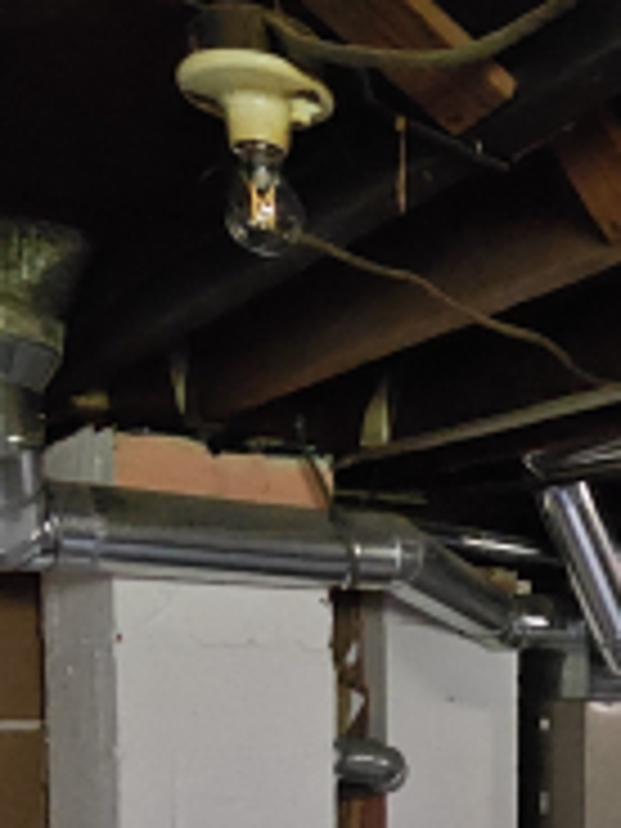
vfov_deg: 37.8
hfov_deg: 26.8
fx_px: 1124
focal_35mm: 47
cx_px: 776
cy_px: 742
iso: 3200
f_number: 2.2
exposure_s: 1/24
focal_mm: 2.2
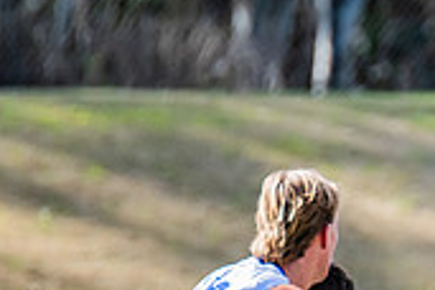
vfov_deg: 0.8
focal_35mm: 1653
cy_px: 413
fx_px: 19972
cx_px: 767
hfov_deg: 1.2
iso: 800
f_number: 5
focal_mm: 420
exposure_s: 1/2000
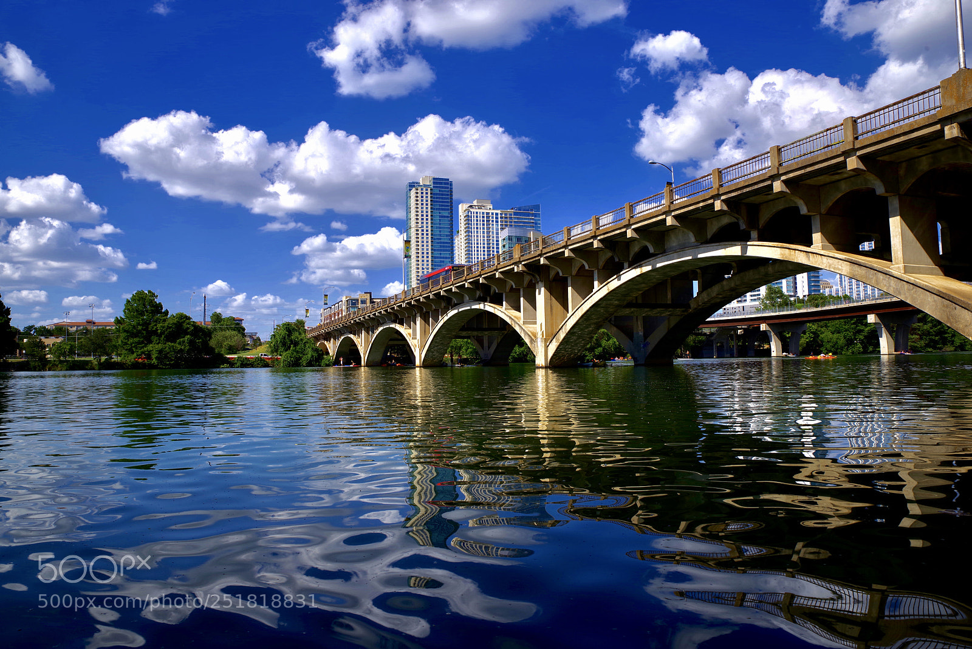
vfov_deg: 53.2
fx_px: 648
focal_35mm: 24
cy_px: 324
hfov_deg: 73.7
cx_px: 486
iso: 100
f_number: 13
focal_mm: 24
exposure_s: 1/160
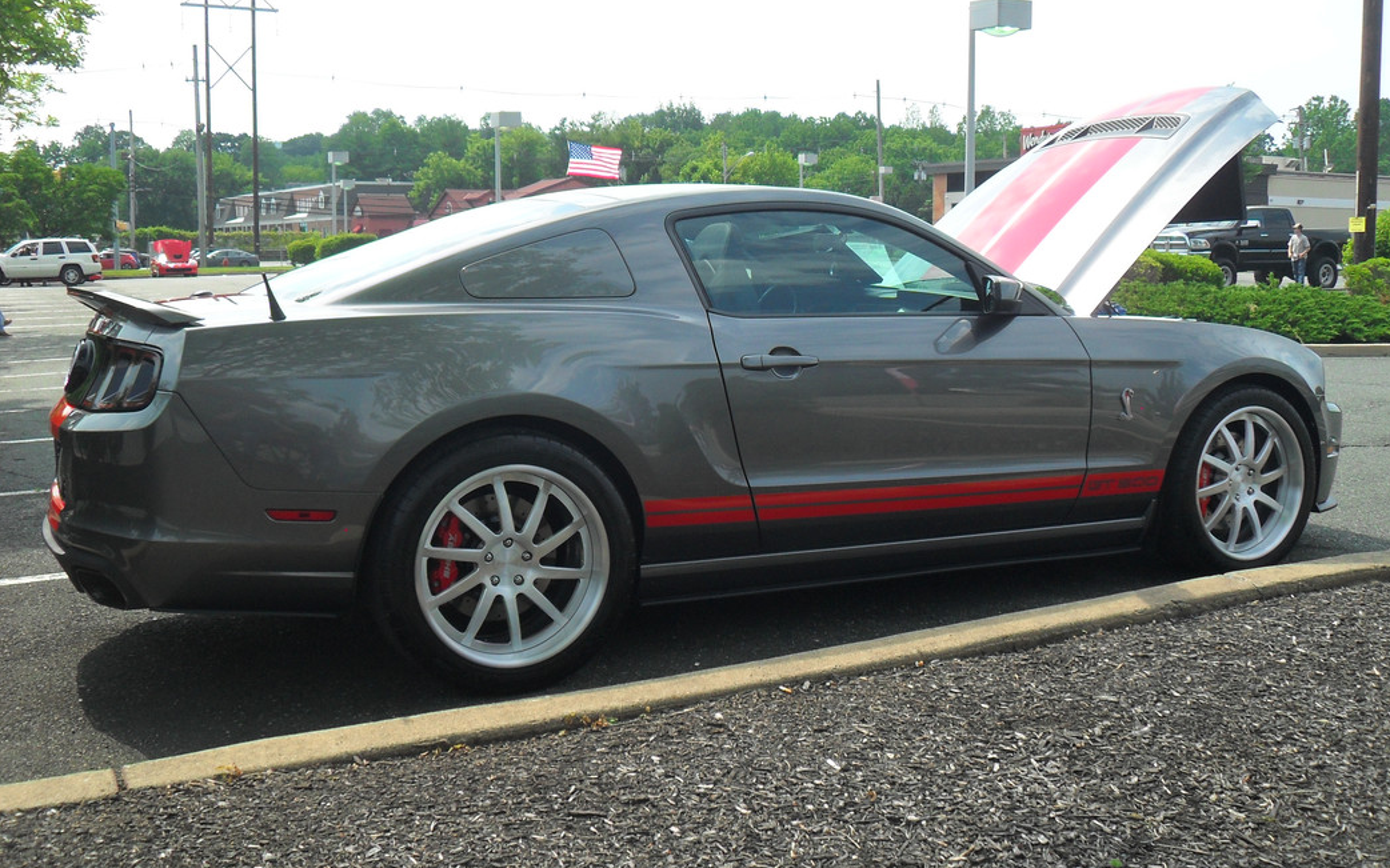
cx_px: 710
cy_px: 411
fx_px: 1439
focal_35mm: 38
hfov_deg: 51.5
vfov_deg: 33.6
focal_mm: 6.2
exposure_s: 1/90
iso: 100
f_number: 8.9
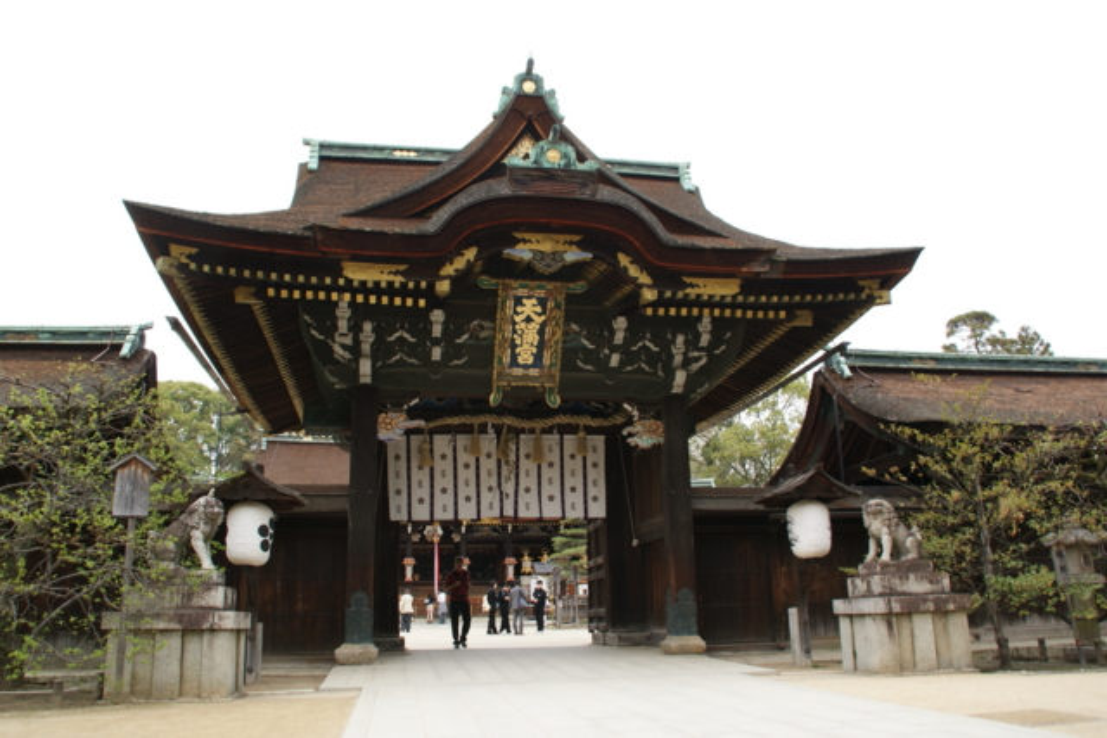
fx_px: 830
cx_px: 554
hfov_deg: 67.4
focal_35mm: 27
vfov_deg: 48.0
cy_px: 369
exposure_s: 1/60
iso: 100
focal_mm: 18
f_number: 7.1
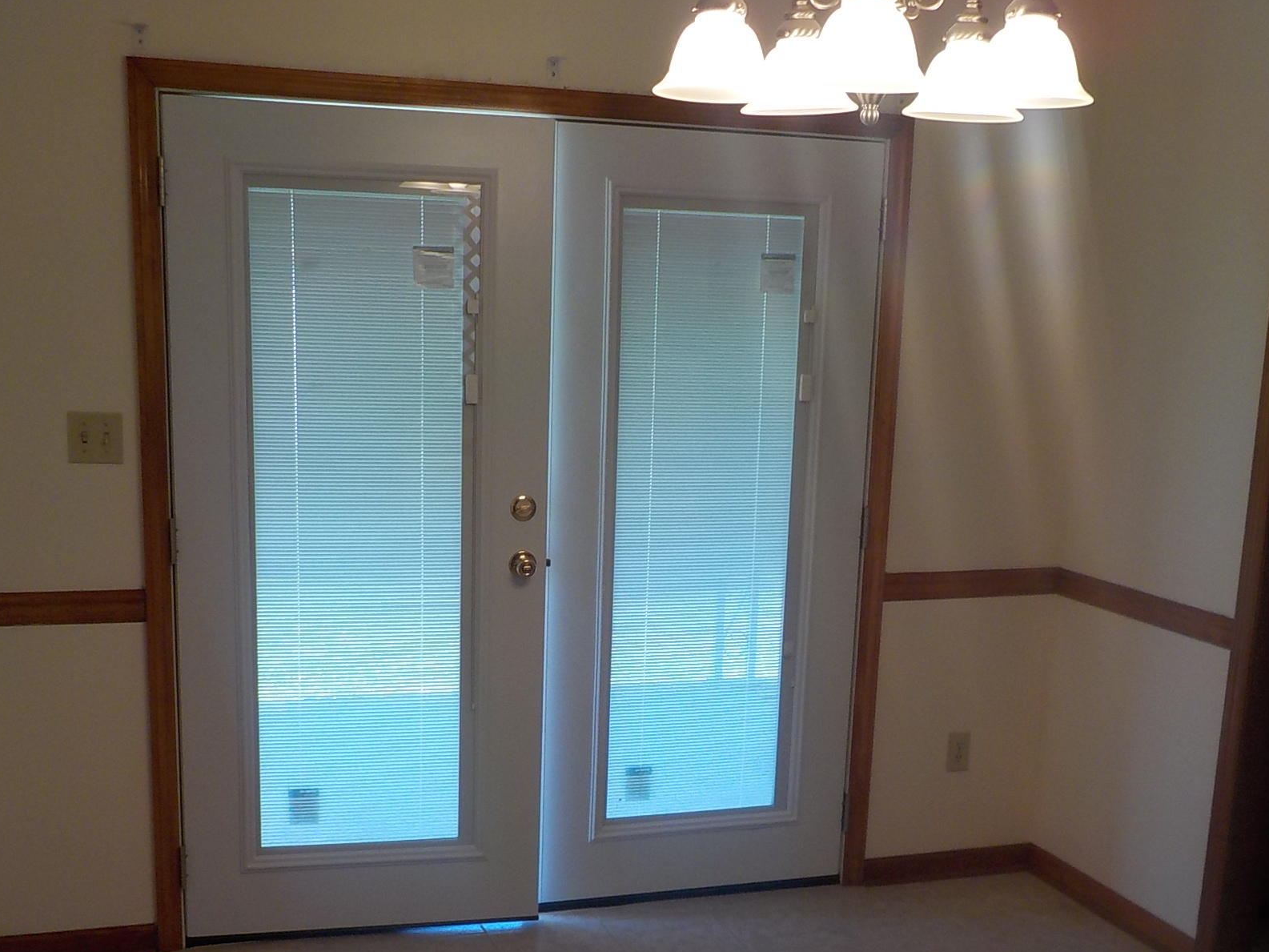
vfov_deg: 33.2
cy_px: 653
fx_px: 1576
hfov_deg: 43.8
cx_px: 657
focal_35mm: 43
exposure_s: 1/50
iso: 125
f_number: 3.3
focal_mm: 4.1
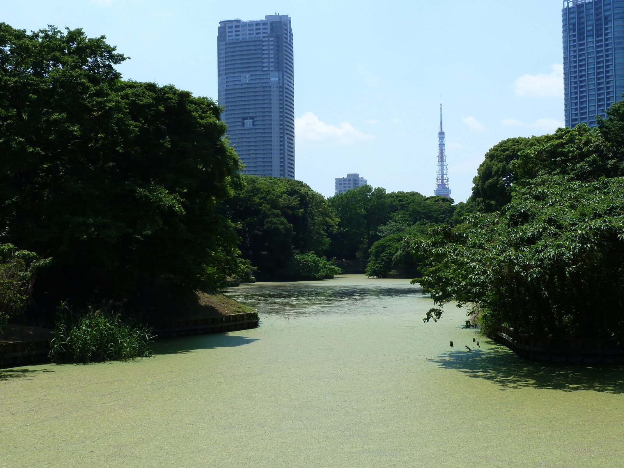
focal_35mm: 48
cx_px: 312
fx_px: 865
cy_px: 234
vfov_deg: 30.3
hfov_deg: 39.7
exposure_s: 1/400
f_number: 5
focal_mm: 7.9
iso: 80
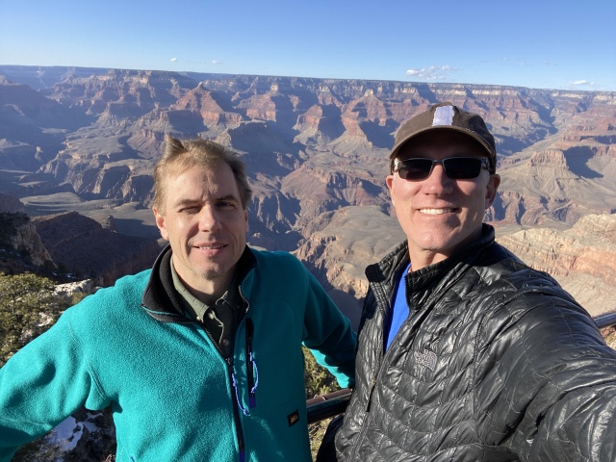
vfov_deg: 58.9
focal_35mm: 23
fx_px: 409
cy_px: 231
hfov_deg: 73.9
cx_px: 308
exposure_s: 1/750
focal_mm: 2.71
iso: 25
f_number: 2.2
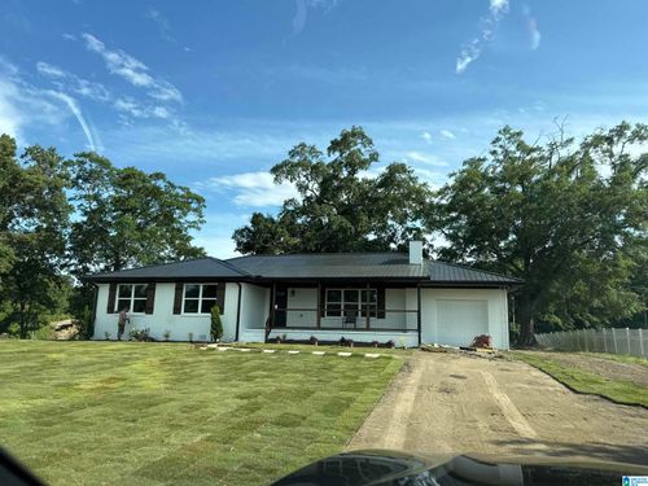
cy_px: 243
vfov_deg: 56.8
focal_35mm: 24
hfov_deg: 71.6
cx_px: 324
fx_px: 449
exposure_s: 1/3021
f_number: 1.78
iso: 80
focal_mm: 6.76
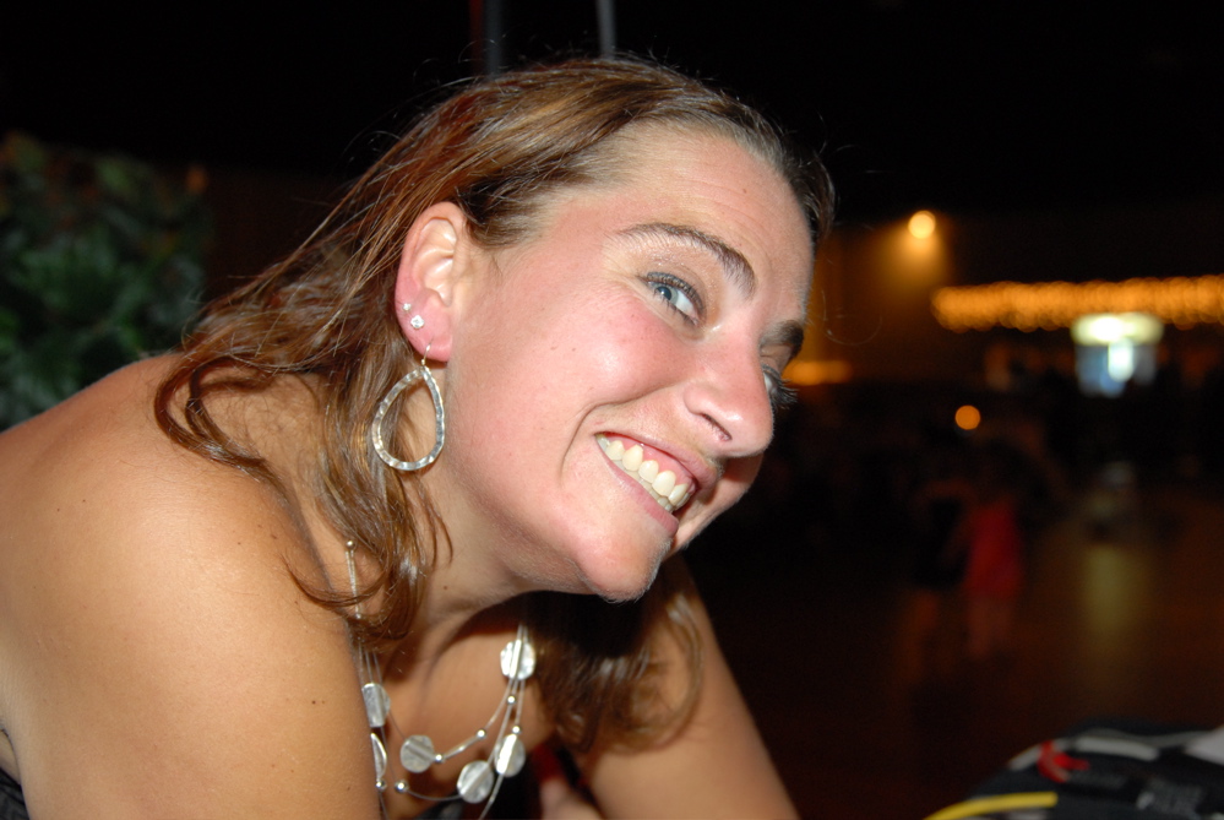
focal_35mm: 36
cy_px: 410
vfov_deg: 37.0
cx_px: 612
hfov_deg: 53.1
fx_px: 1226
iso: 400
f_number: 2.8
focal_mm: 24
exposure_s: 1/30
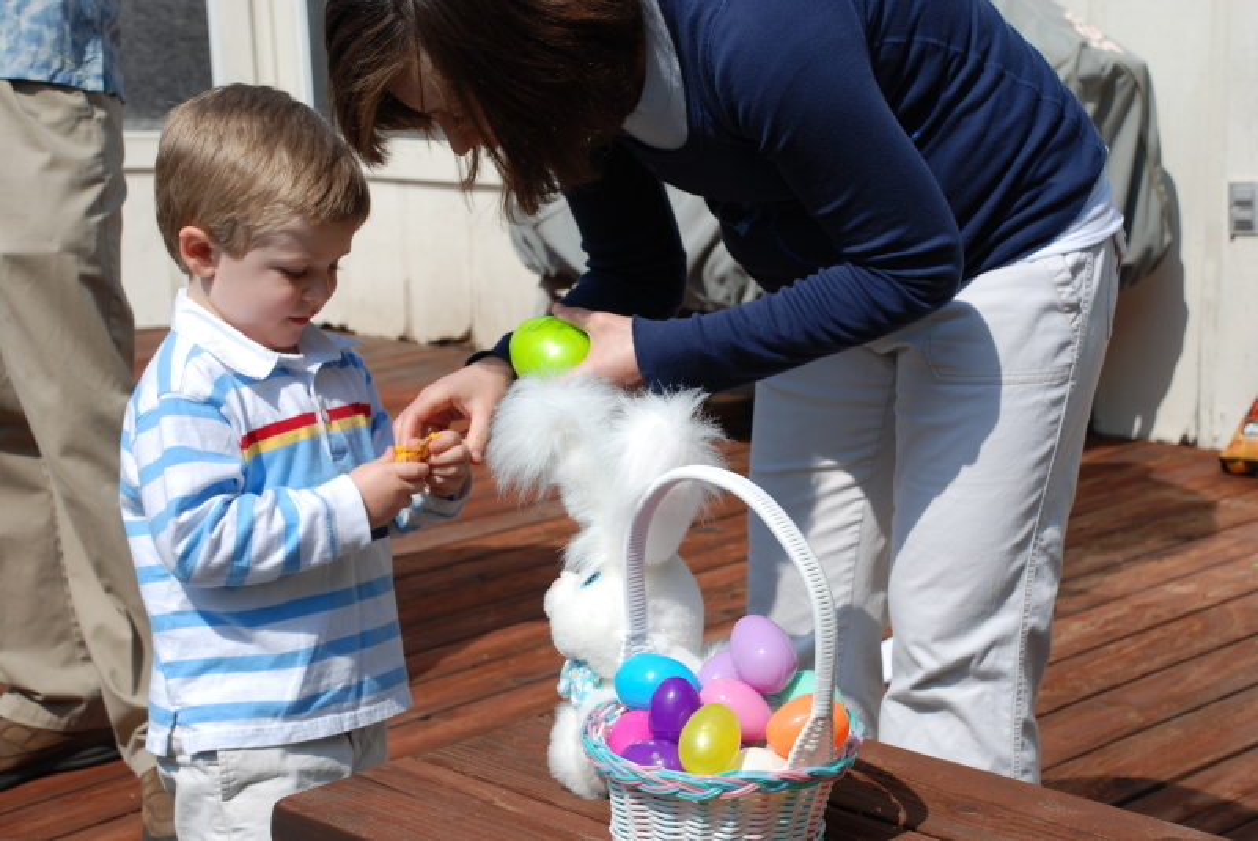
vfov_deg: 19.0
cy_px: 420
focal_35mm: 72
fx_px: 2518
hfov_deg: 28.0
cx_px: 629
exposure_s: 1/250
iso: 100
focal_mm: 48
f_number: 8
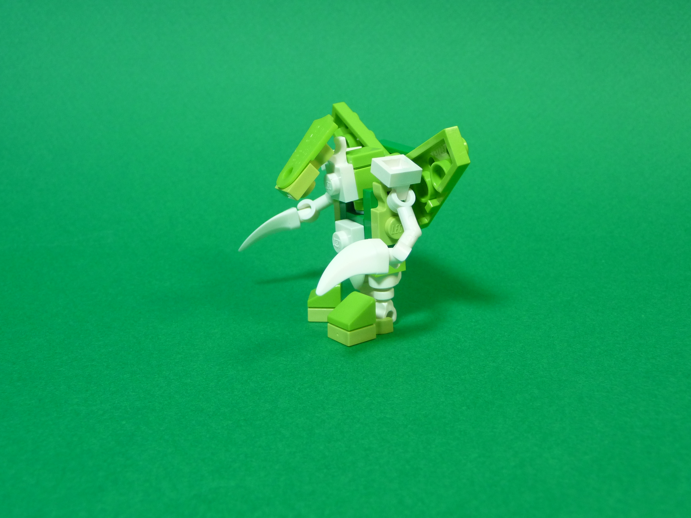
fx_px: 798
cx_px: 346
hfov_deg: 46.8
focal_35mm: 40
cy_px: 259
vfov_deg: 36.0
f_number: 3.9
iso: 200
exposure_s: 1/30
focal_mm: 6.7
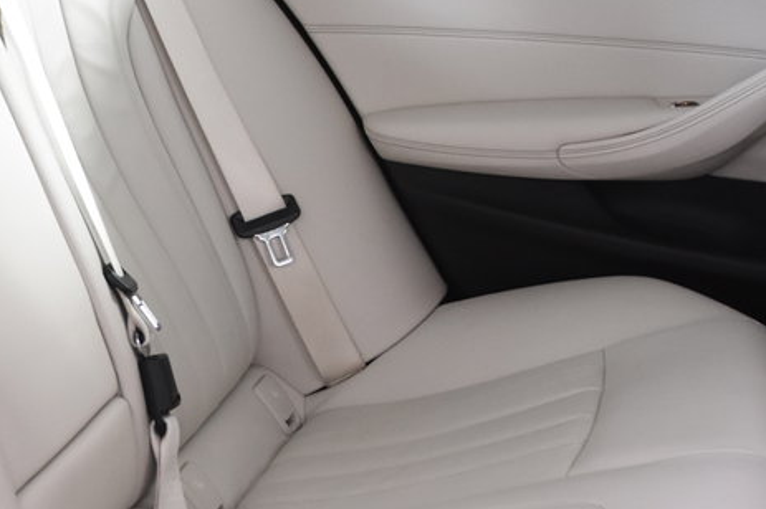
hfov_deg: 23.7
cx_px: 38
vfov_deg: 16.4
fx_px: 1765
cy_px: 330
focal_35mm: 83
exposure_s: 1/40
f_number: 3.2
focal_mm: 20
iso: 1600
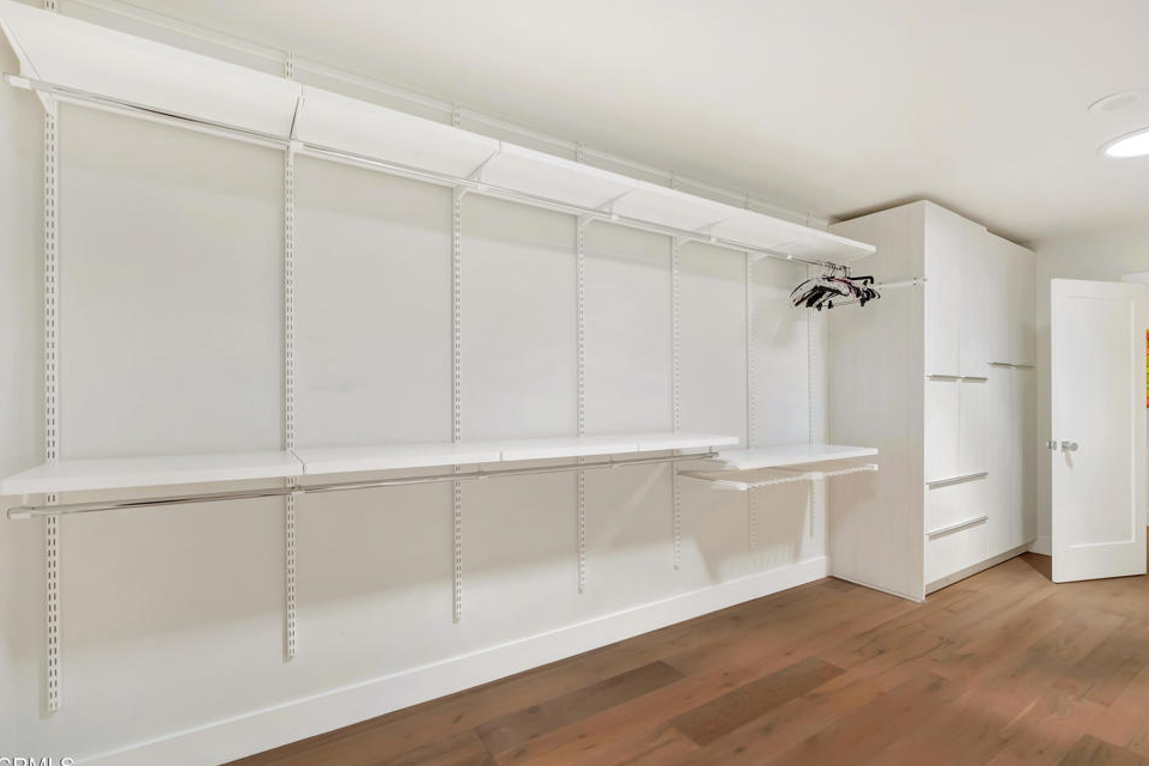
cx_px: 606
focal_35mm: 16
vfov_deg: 73.7
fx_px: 511
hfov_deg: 96.6
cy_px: 396
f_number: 7.1
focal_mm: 10
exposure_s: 1/30
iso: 640
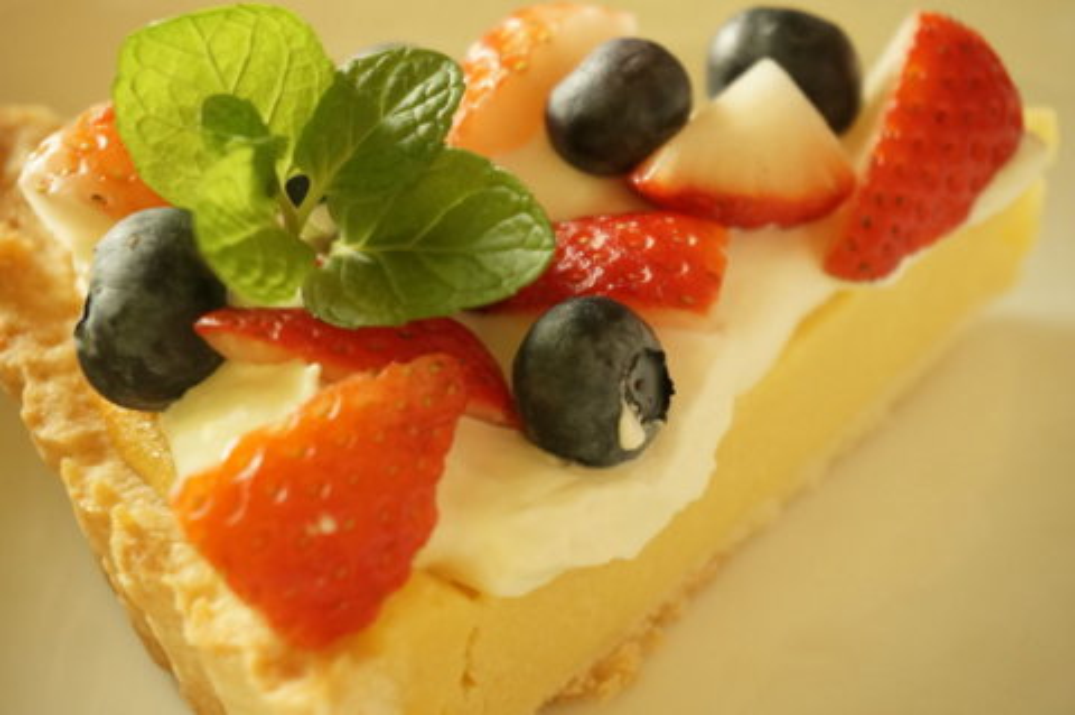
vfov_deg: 18.1
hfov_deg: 27.0
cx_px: 538
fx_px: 2237
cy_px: 358
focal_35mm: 75
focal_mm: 50
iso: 1600
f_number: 6.3
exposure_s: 1/80
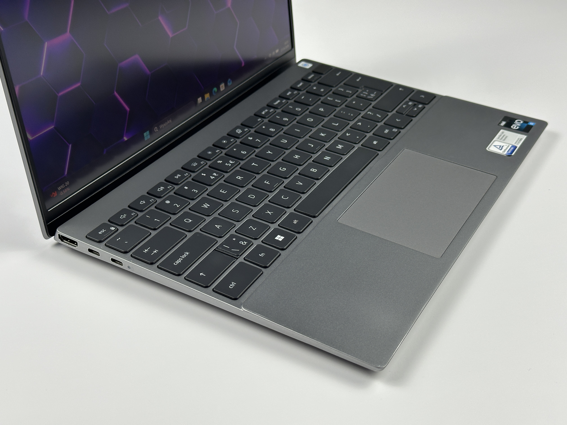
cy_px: 212
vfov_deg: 30.3
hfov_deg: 39.7
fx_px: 786
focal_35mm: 48
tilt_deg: -33.5
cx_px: 284
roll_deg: -1.4
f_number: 1.78
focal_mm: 6.86
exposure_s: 1/100
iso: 100
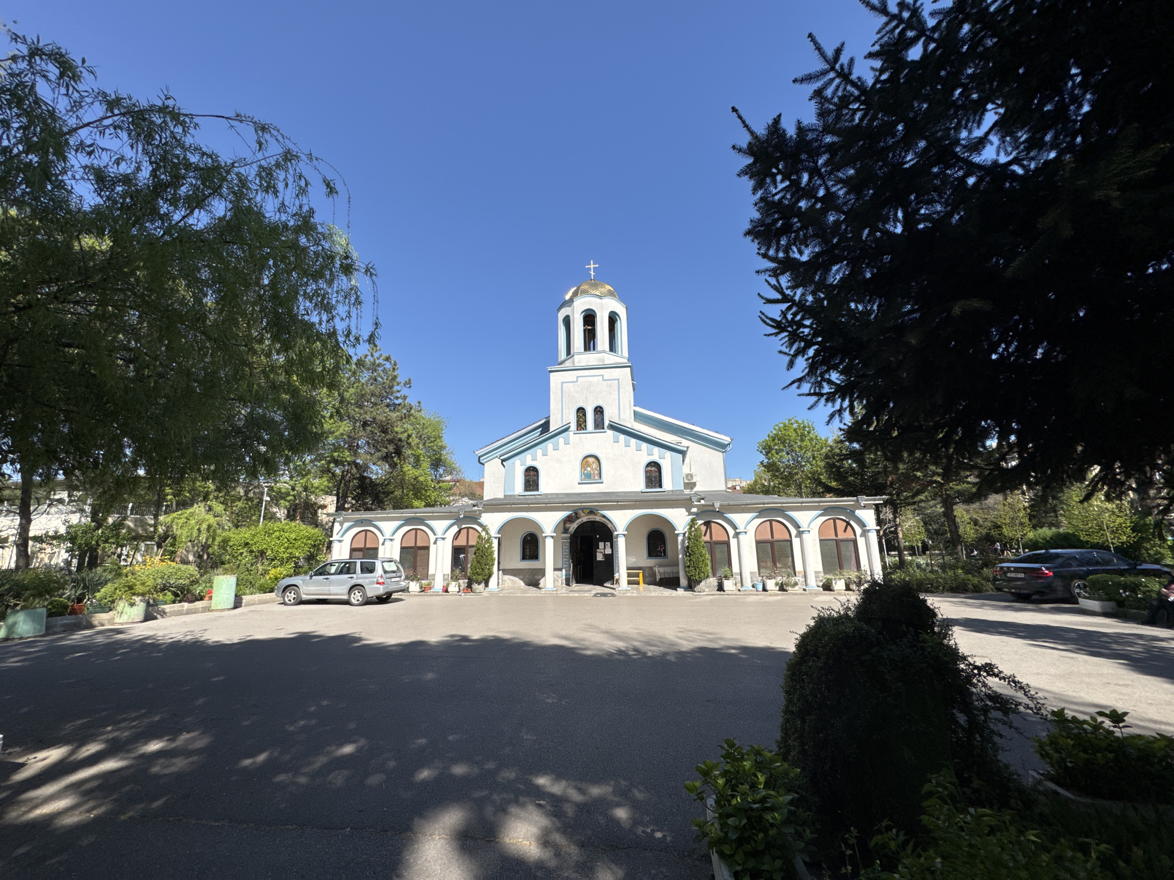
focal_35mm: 14
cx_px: 587
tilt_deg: +13.1
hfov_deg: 102.1
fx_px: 475
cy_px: 440
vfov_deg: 85.7
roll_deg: +1.0
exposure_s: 1/2415
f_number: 2.2
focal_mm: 2.22
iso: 50
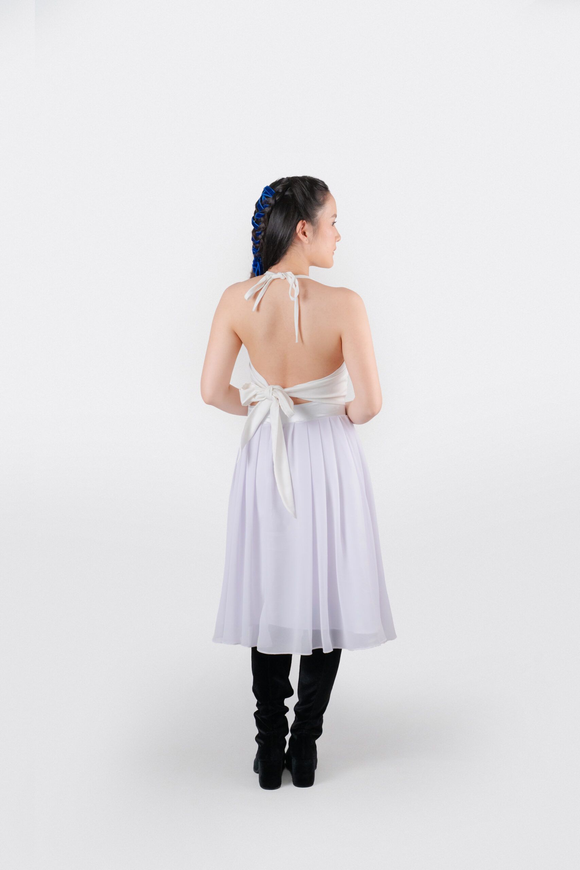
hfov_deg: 30.5
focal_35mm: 44
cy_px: 435
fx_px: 1063
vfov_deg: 44.5
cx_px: 290
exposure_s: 1/125
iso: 1600
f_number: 8
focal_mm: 44
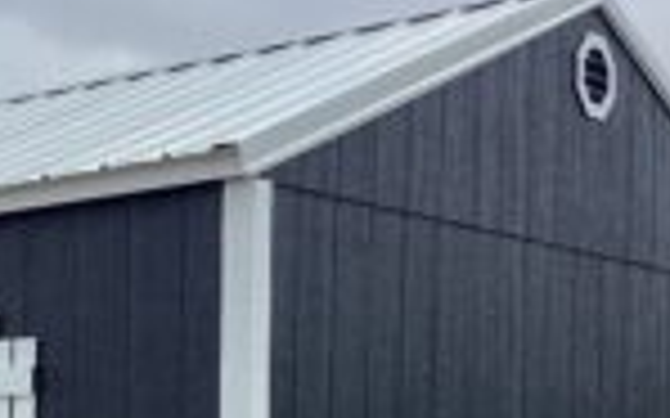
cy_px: 544
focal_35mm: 96
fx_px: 1752
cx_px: -110
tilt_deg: -3.1
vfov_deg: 13.1
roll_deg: -0.4
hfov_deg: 20.4
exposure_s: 1/377
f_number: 2.4
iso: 25
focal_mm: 3.3
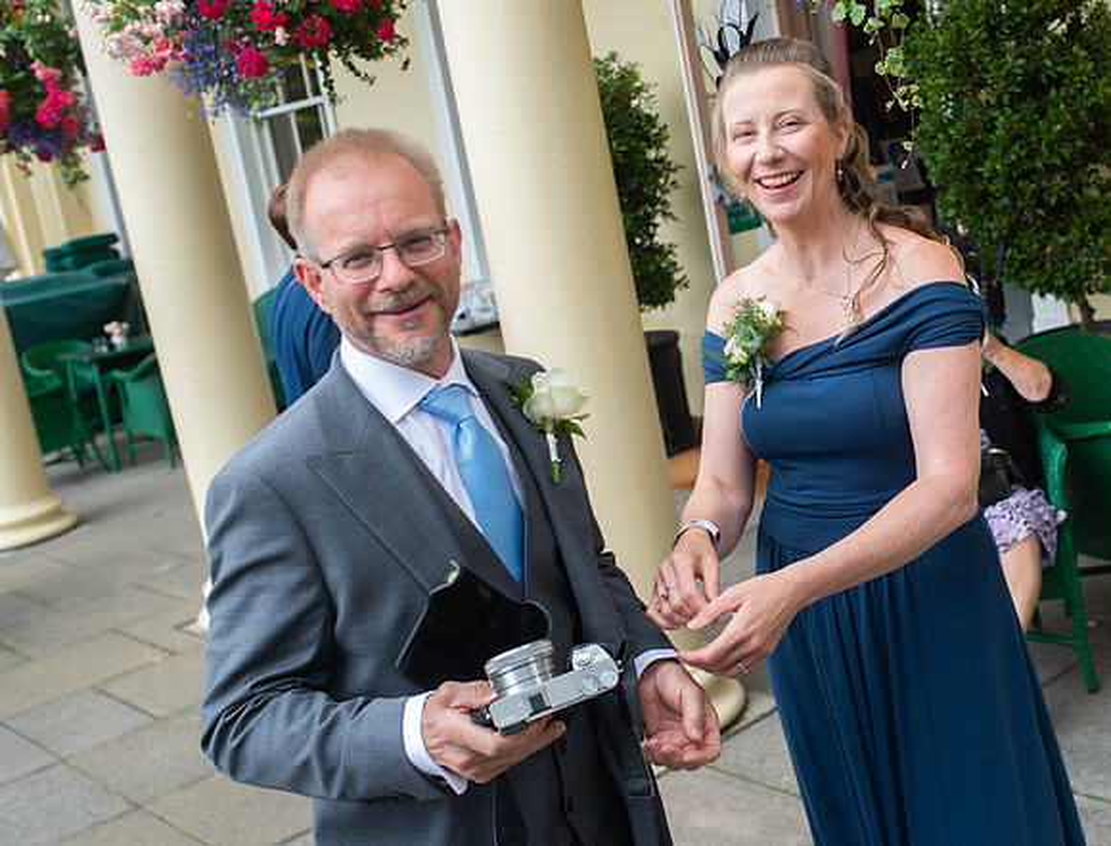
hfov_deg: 39.7
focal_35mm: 47
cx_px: 778
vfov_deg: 31.2
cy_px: 329
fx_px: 1512
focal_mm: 35
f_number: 4.5
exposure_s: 1/200
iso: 100
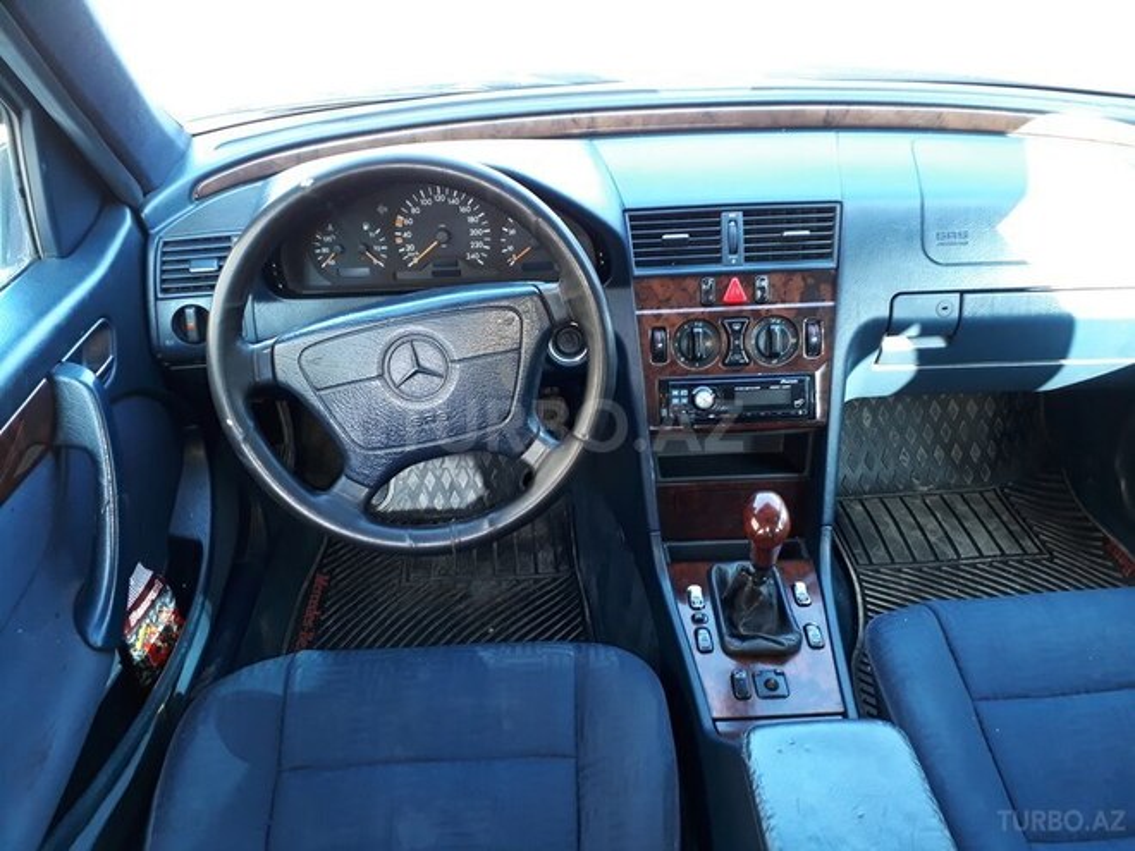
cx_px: 568
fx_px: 885
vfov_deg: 51.4
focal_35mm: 27
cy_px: 426
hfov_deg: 65.3
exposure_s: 1/33
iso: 80
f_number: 1.9
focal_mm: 3.6
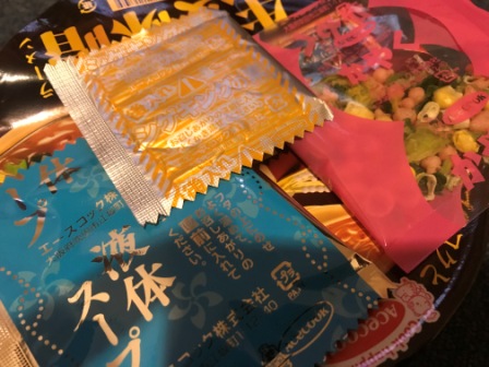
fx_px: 396
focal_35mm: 28
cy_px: 184
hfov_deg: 63.4
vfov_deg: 49.7
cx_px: 244
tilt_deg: -60.5
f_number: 1.8
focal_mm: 3.99
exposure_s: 1/6
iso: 80
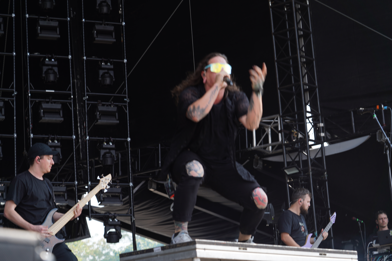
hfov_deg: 19.5
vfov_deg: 13.0
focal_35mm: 105
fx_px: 1143
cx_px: 196
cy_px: 130
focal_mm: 105
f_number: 5.6
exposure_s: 1/125
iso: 100
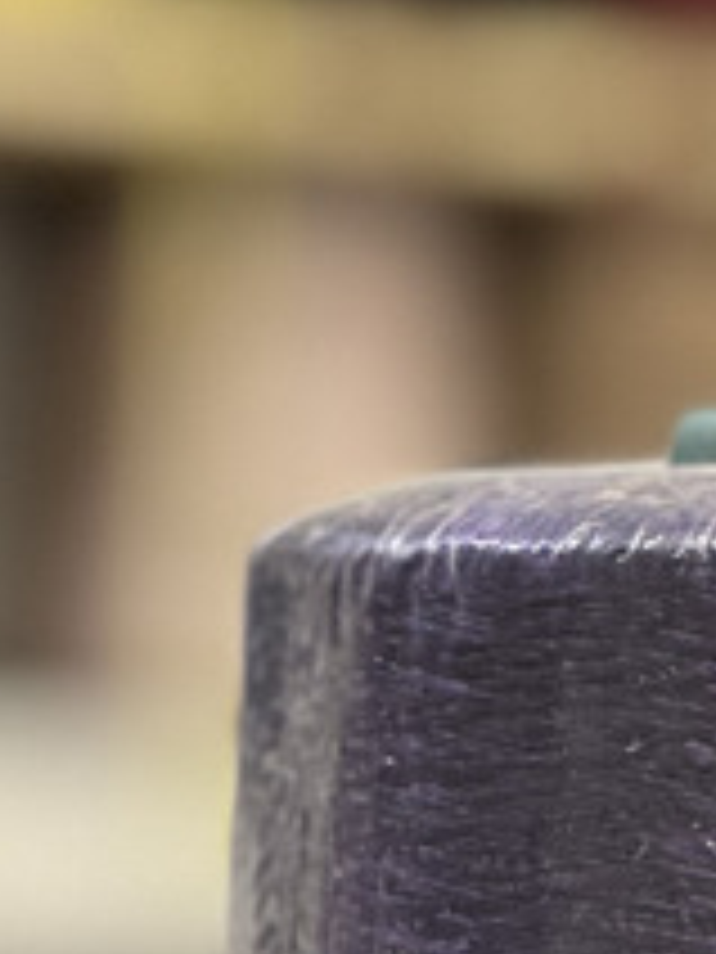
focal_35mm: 290
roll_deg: -0.9
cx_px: 739
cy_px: 1238
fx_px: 7998
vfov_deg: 6.8
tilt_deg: -1.8
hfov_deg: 5.1
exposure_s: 1/33
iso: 250
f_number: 2.8
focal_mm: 9
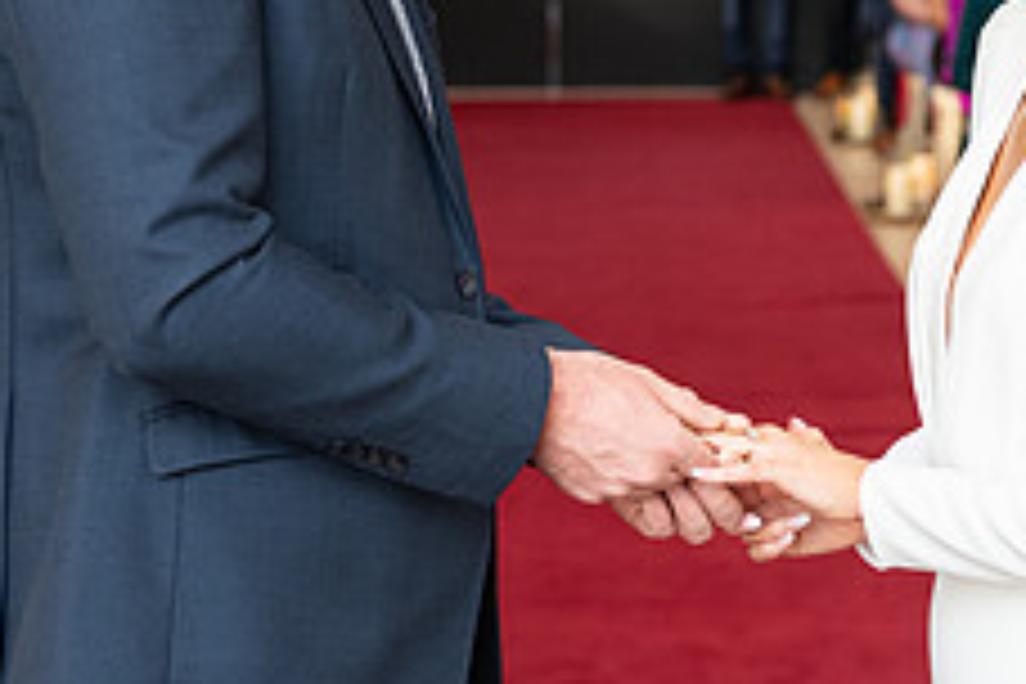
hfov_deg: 15.5
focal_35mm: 132
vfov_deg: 10.4
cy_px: 173
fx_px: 3762
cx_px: 680
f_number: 3.5
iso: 640
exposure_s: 1/160
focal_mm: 52
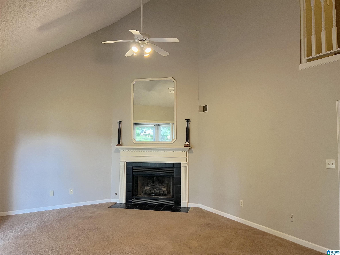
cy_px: 128
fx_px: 255
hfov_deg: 67.3
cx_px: 170
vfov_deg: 53.1
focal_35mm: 26
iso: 160
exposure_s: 1/60
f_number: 1.5
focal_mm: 5.7
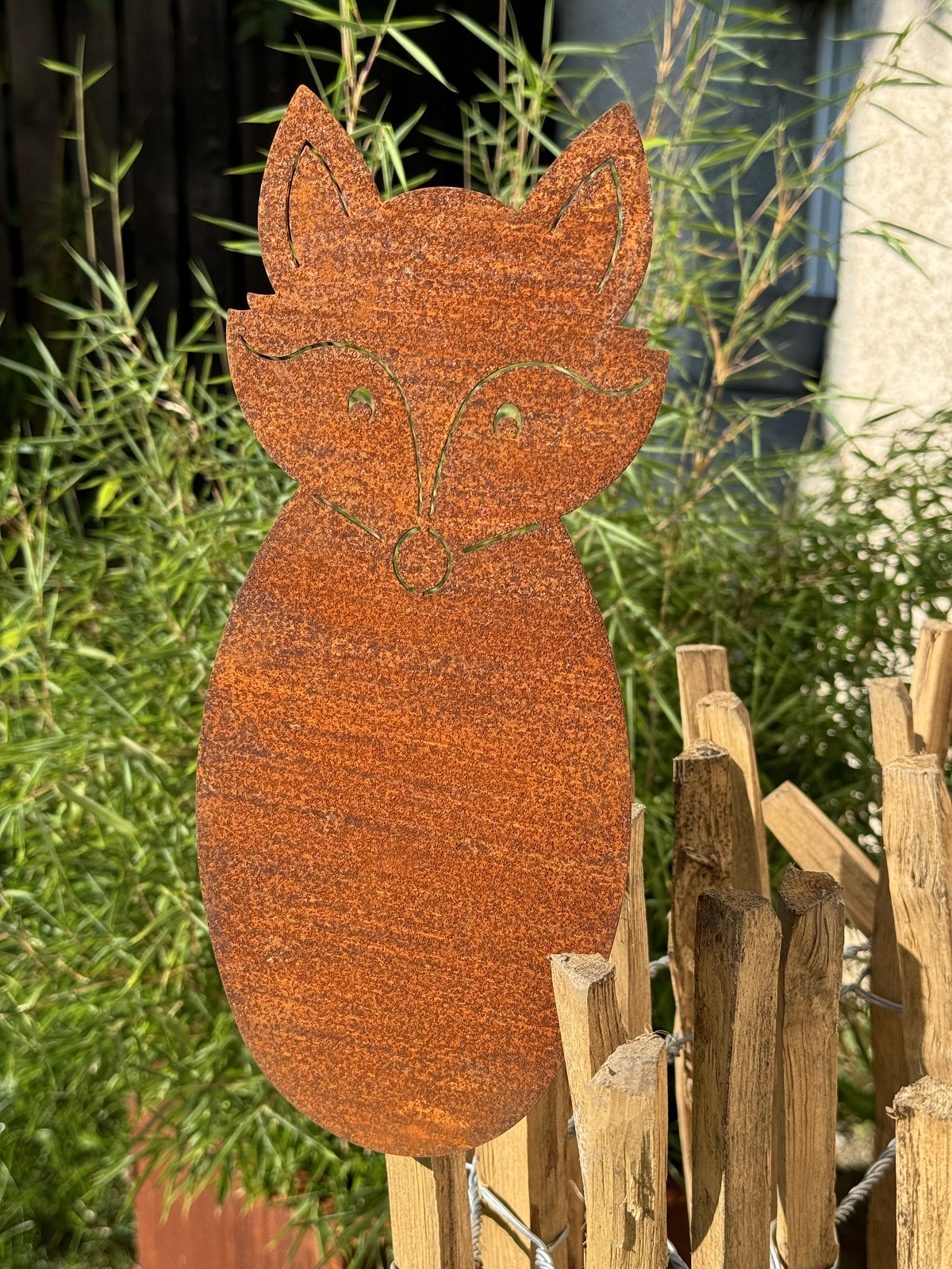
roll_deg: -0.9
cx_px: 476
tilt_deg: -14.4
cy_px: 634
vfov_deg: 39.7
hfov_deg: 30.3
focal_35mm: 48
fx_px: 1760
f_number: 1.78
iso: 64
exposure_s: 1/1681
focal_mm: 6.76
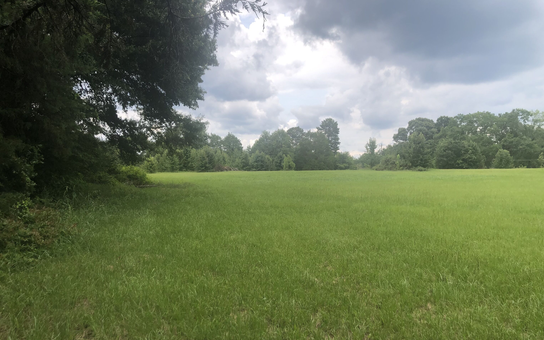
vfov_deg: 41.7
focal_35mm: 30
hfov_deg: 62.9
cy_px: 200
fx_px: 445
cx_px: 274
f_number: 1.8
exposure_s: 1/917
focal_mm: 3.99
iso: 20
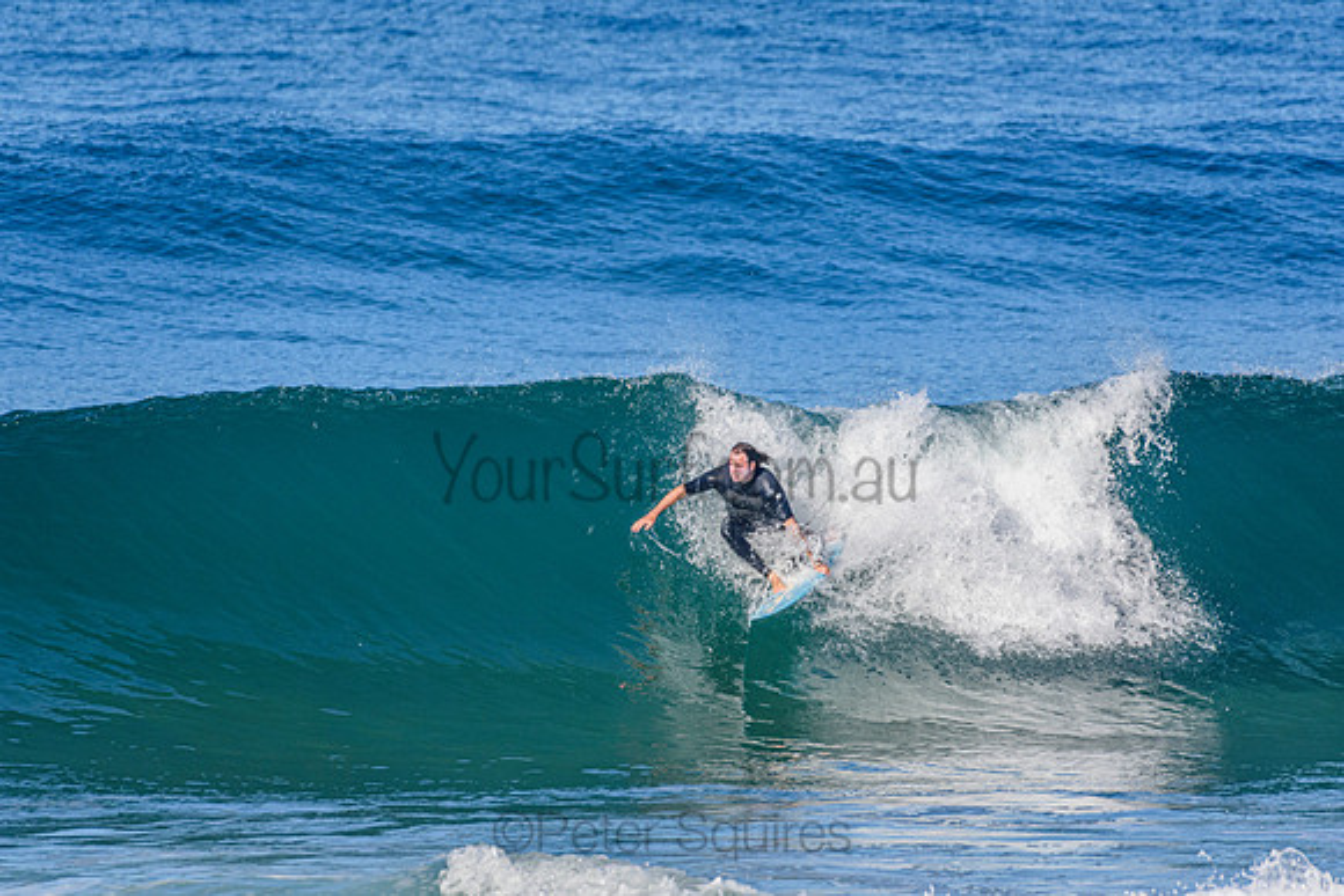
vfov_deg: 1.8
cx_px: 672
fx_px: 28005
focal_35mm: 750
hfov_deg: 2.7
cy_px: 448
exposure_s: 1/2000
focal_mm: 500
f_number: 5.6
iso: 400
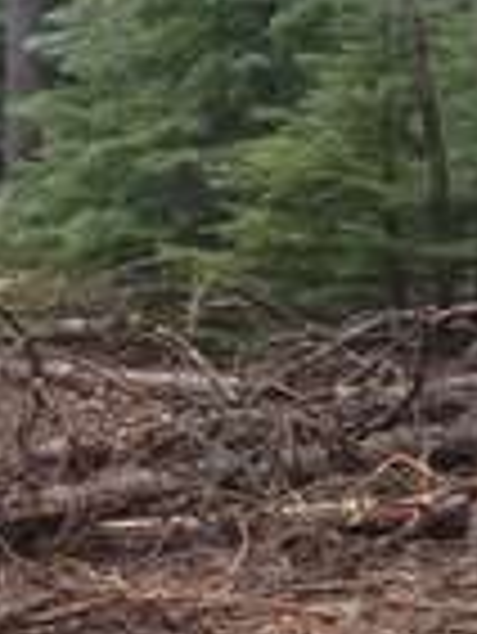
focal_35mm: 199
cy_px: 504
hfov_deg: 6.8
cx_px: -954
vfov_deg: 9.9
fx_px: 3651
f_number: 2.4
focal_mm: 4.28
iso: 100
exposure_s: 1/120
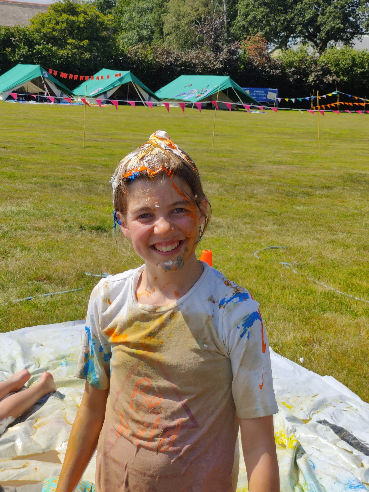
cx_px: 165
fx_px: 1109
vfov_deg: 25.0
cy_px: 209
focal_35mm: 78
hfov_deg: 18.9
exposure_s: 1/1656
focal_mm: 6.26
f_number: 2.2
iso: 100
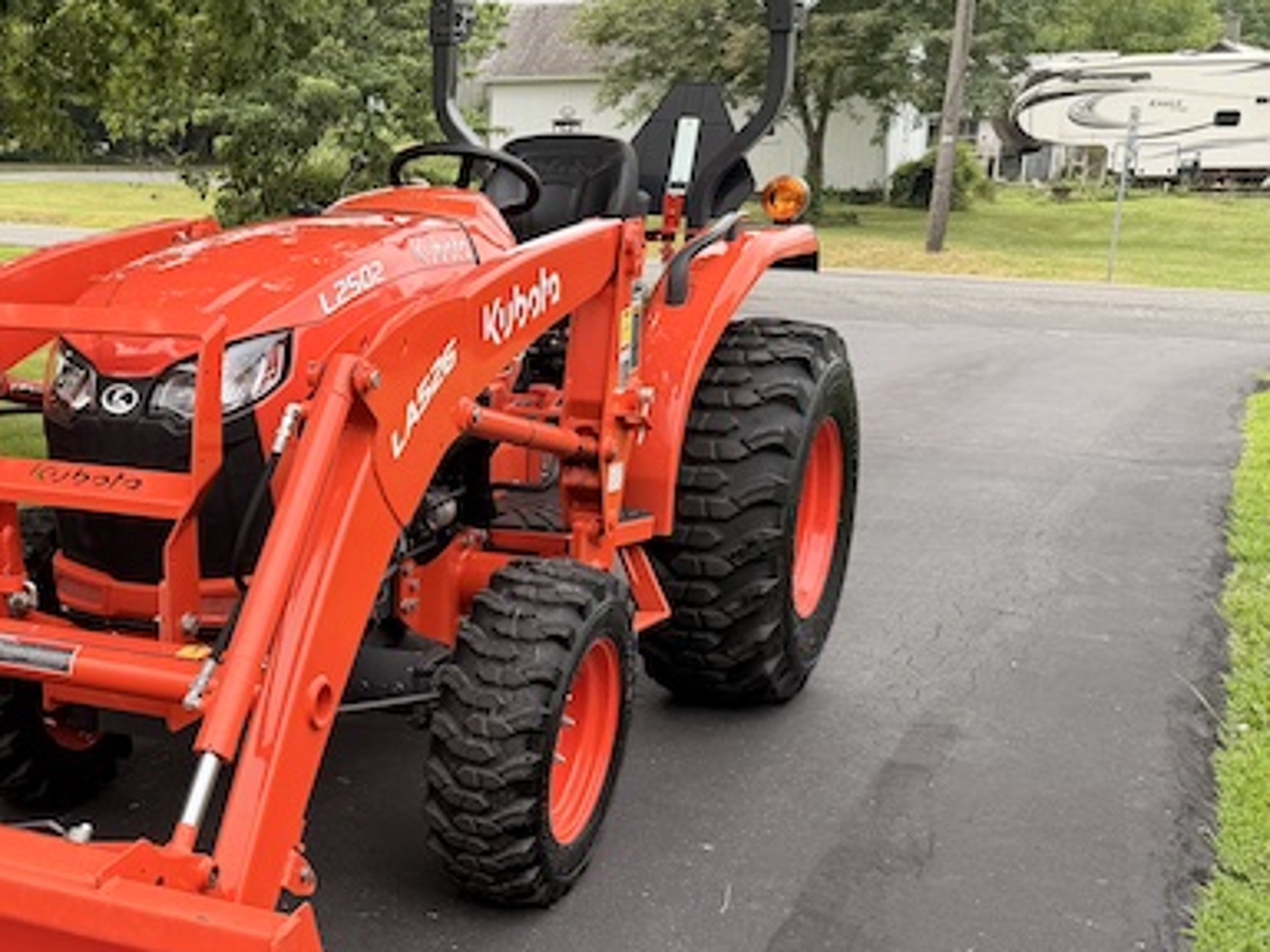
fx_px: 1834
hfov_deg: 36.1
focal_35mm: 50
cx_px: 155
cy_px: 651
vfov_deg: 28.9
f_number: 1.78
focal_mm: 6.76
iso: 80
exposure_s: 1/920
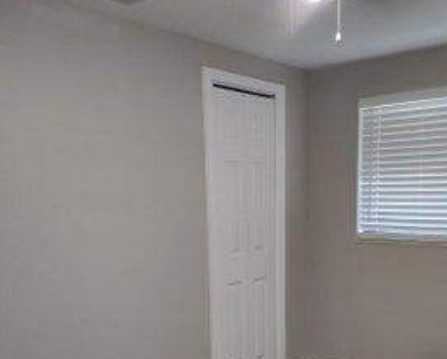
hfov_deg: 45.3
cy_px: 301
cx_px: 284
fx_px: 530
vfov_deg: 35.8
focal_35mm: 40
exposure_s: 1/120
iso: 900
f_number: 1.8
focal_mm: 5.56
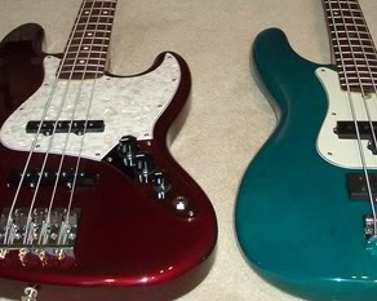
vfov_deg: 25.3
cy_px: 115
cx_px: 227
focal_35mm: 60
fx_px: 669
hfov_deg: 31.4
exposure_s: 1/60
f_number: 2.6
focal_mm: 5.8
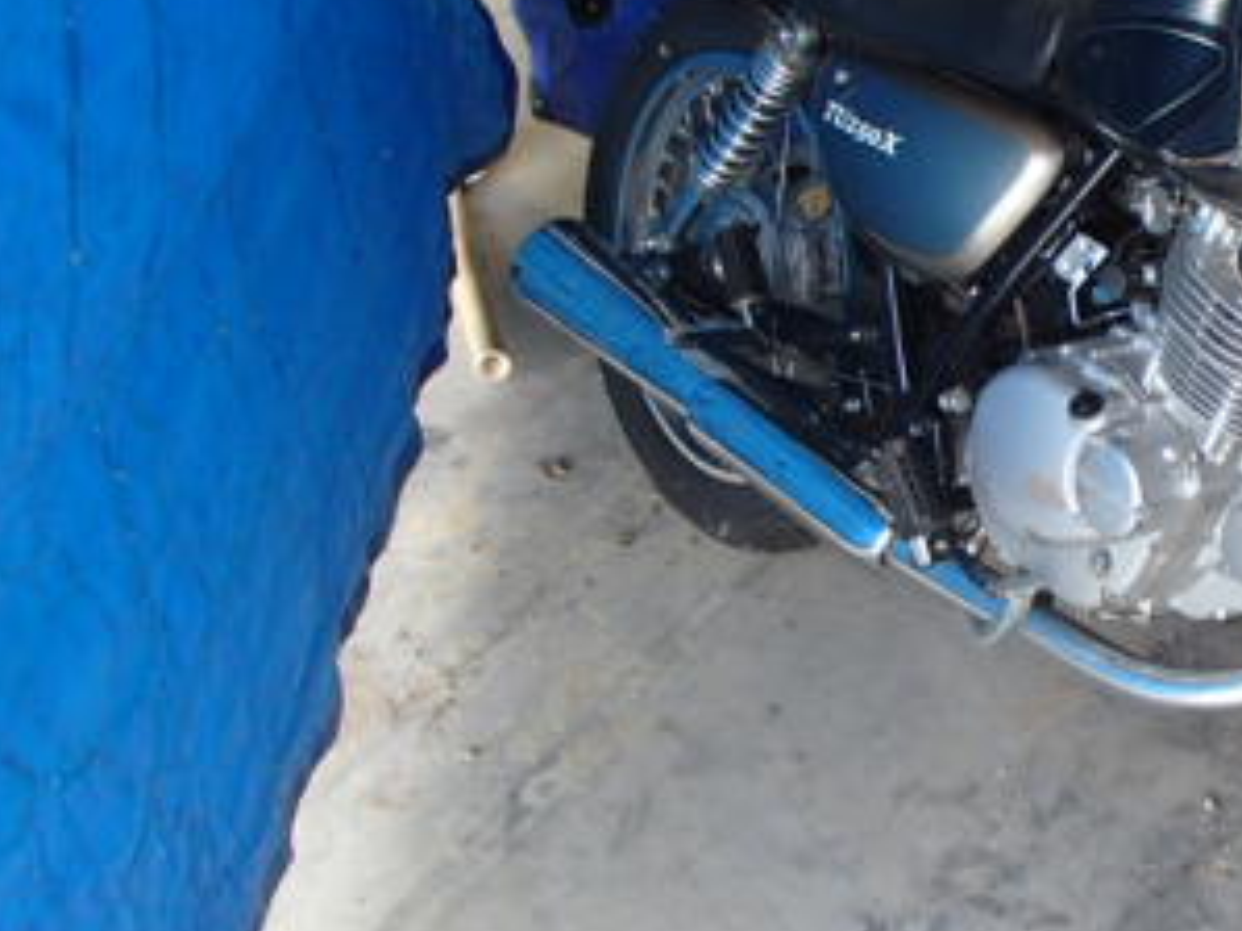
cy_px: 399
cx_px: 1163
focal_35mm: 60
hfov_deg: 30.5
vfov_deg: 24.4
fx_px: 2152
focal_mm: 5
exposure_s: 1/50
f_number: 3.9
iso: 200
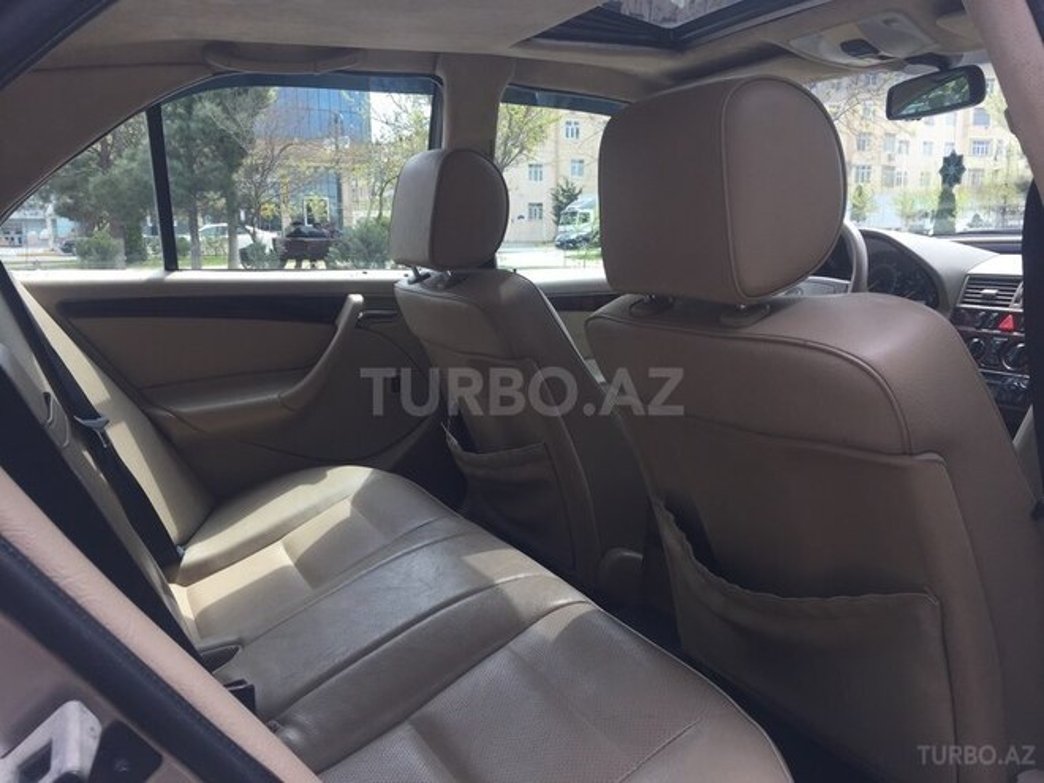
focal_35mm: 29
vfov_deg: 48.2
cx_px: 522
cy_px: 392
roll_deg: -0.4
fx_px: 875
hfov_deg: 61.7
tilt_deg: -9.4
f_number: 2.2
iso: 32
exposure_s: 1/557
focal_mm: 4.15
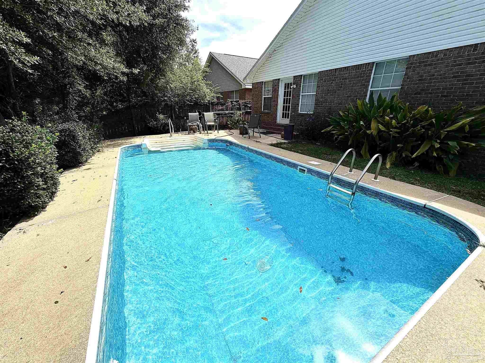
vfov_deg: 85.7
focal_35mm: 14
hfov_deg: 102.1
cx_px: 242
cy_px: 182
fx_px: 196
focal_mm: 2.22
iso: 25
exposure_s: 1/770
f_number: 2.2
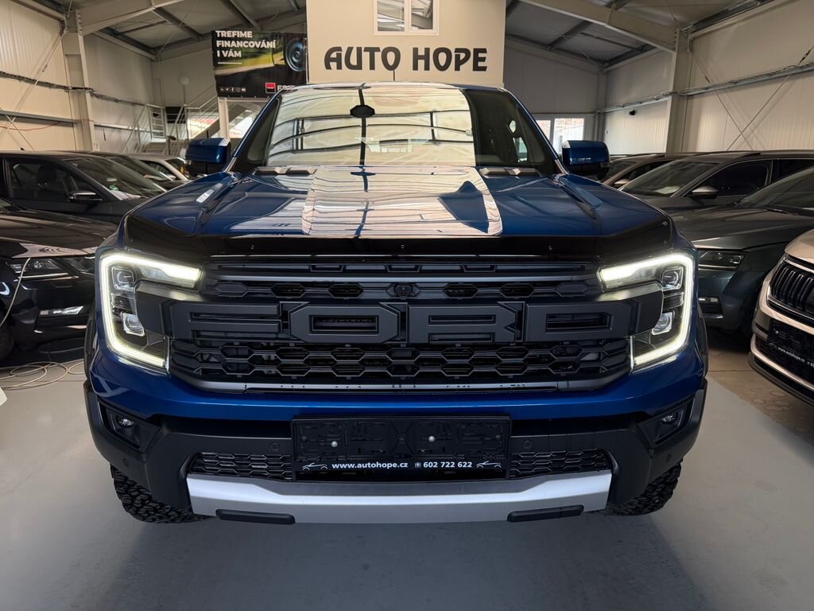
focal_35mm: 24
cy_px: 306
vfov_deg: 56.8
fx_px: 564
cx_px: 407
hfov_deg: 71.6
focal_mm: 6.76
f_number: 1.78
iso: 200
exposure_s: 1/111
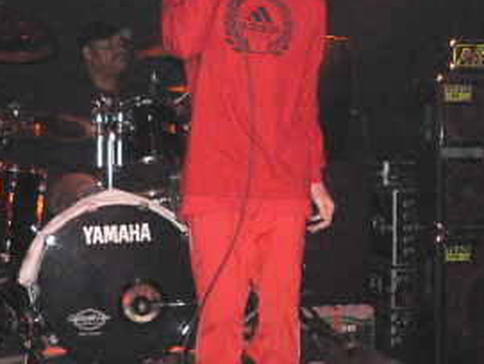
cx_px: 382
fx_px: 1022
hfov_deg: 26.2
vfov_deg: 20.2
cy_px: 186
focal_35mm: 73
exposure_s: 1/60
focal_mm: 6
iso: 400
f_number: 2.8
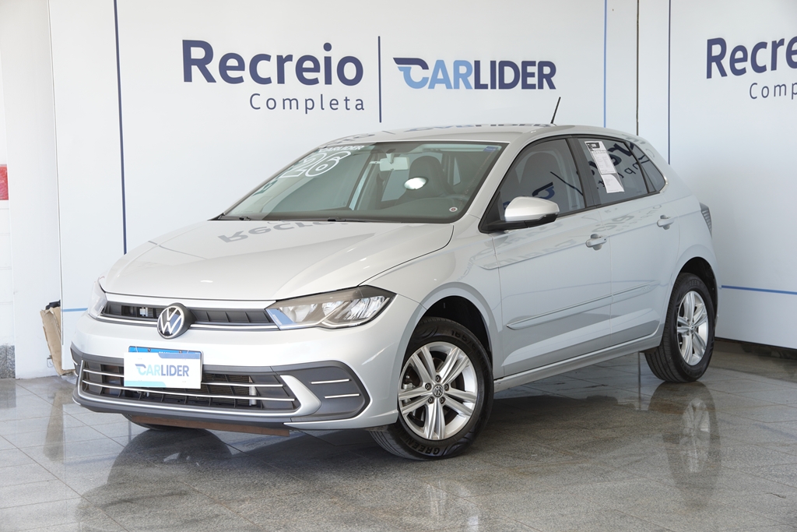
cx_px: 398
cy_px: 266
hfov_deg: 29.2
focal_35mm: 69
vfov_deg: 19.7
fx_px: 1528
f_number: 3.5
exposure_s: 1/125
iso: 125
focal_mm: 46
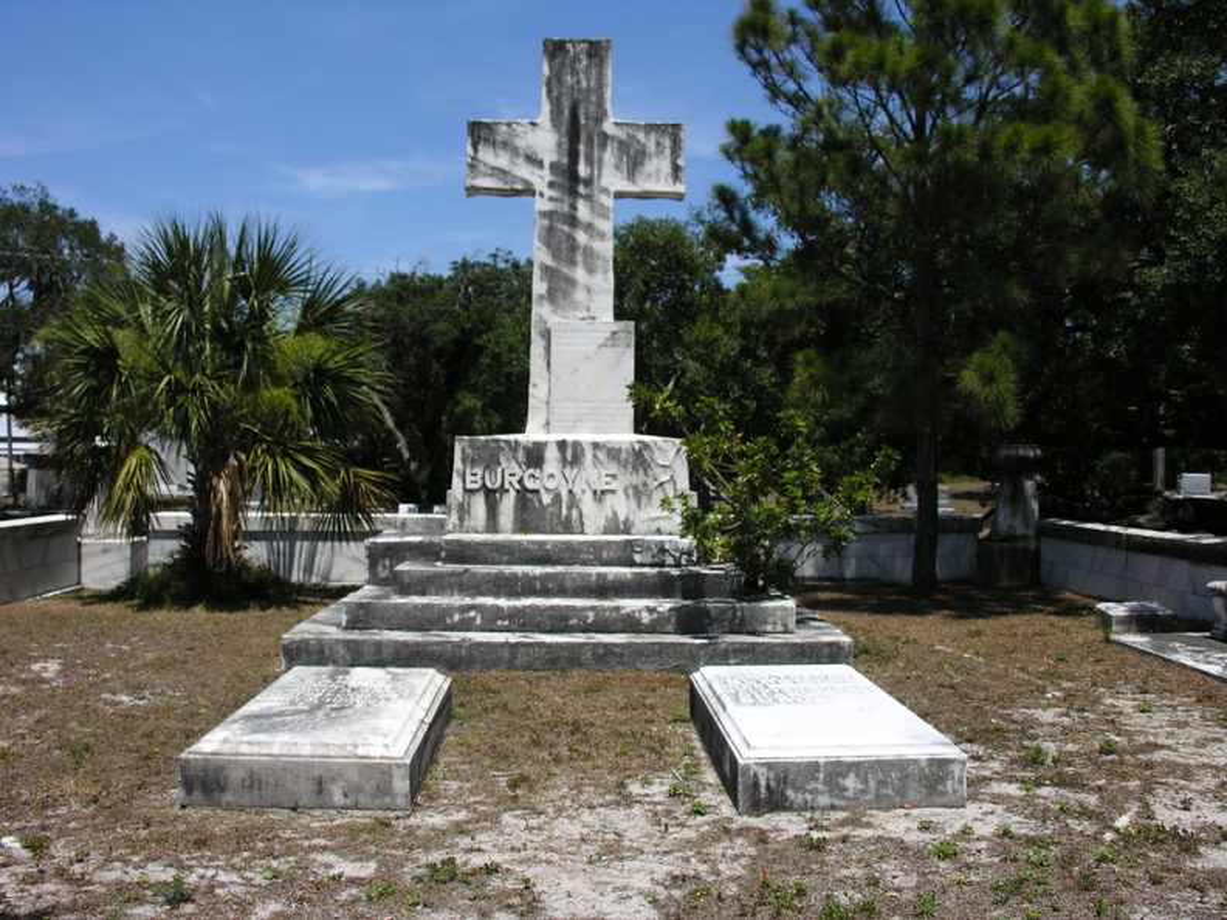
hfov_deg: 52.6
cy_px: 460
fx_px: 1241
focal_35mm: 35
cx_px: 614
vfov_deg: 40.7
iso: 50
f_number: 4
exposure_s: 1/760
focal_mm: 8.9
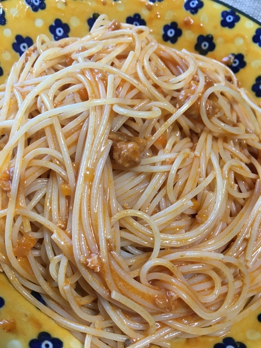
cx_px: 130
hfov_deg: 48.2
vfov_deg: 61.7
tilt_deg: -63.9
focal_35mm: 29
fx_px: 292
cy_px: 174
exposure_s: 1/30
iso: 64
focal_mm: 4.15
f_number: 2.2
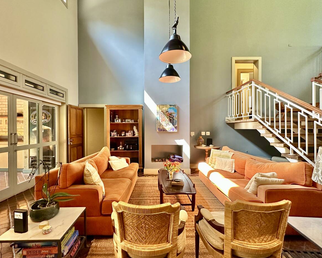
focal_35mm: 17
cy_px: 130
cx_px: 155
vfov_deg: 77.0
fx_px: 162
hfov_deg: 89.6
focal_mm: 2.22
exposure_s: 1/120
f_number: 2.2
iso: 320
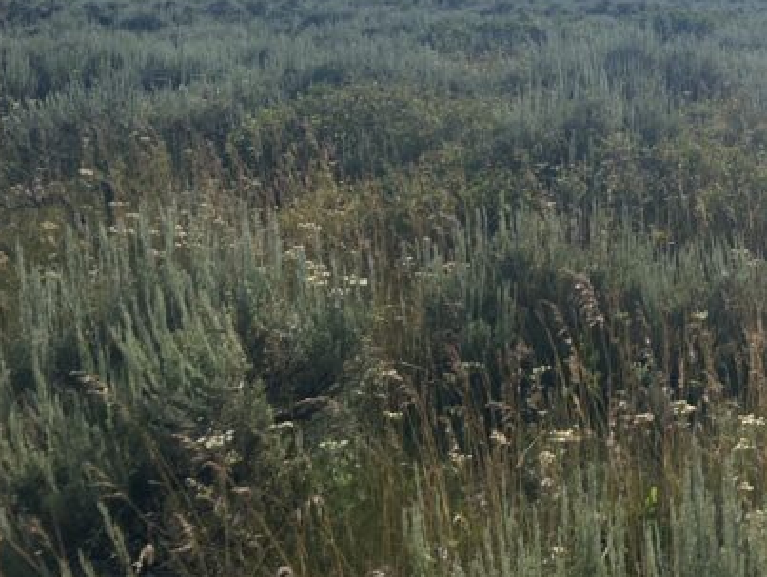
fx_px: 1464
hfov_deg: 26.2
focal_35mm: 66
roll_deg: +0.1
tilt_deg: -3.1
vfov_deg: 21.5
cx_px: 921
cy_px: 8
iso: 50
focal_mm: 5.7
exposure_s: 1/16393
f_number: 1.5
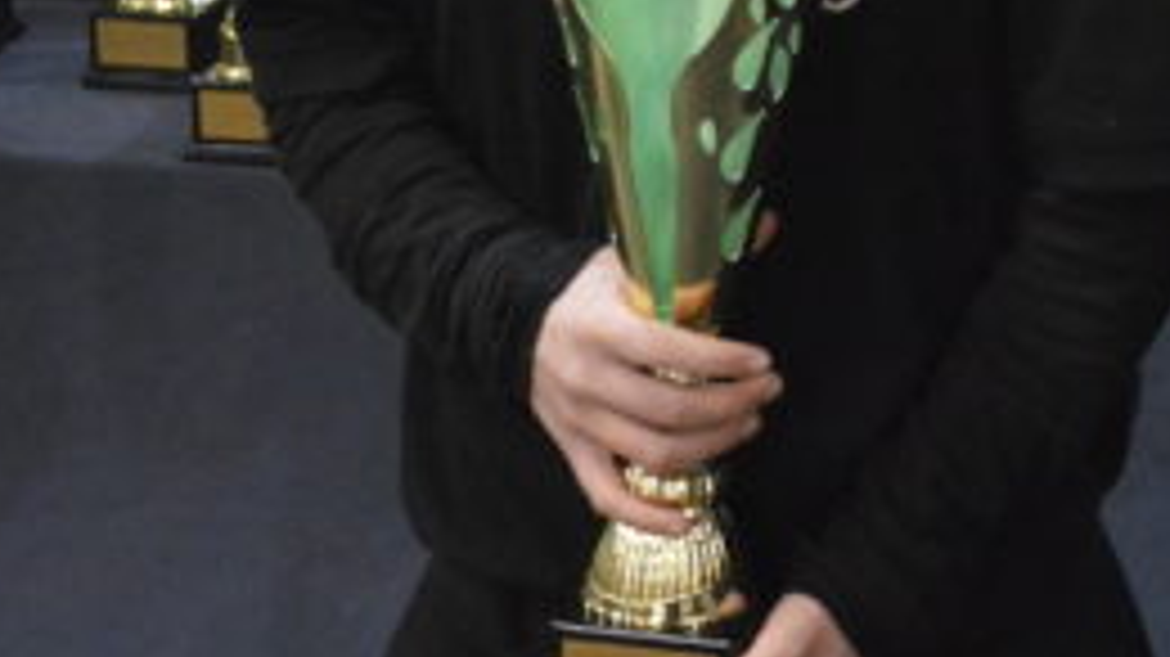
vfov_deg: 8.9
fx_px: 4033
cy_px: -574
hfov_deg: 15.3
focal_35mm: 130
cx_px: 1728
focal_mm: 21
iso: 3200
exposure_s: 1/100
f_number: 3.8
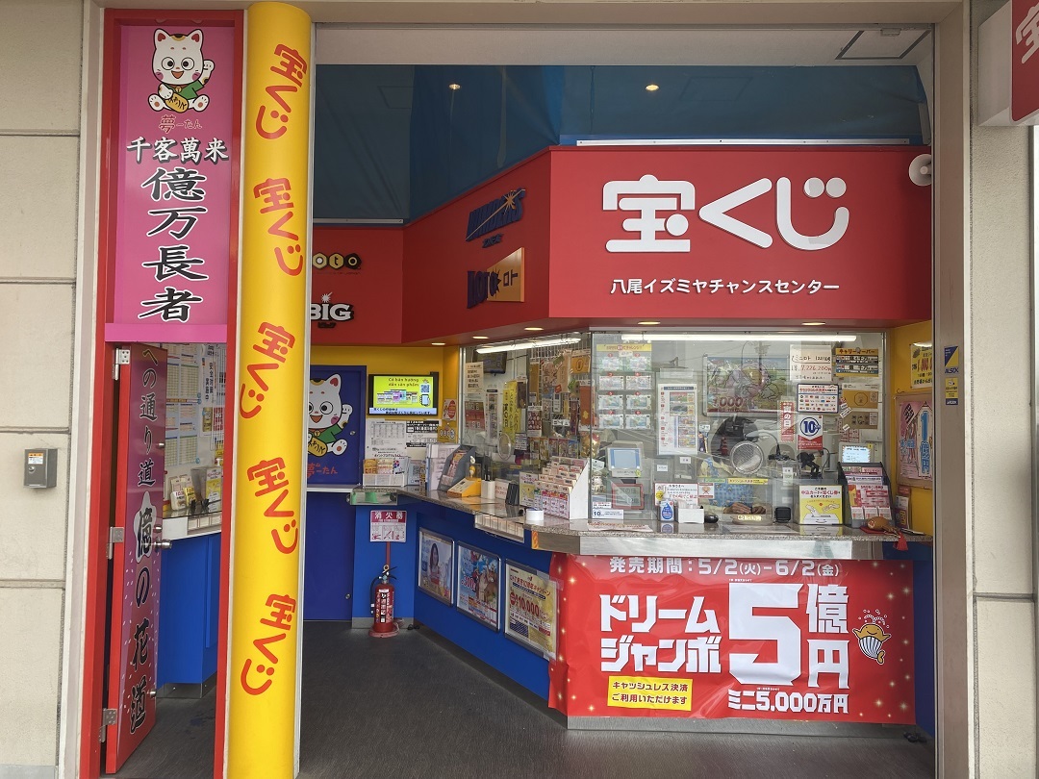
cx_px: 520
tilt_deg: +1.4
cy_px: 390
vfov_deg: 53.1
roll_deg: +0.4
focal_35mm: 26
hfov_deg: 67.3
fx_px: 780
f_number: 1.8
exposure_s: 1/214
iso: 32
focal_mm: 4.25
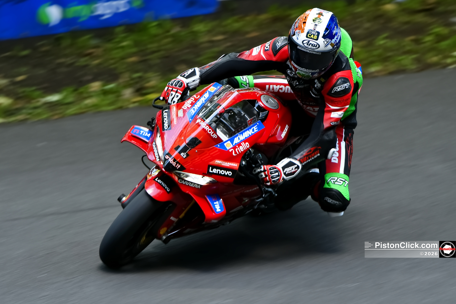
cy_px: 152
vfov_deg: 4.6
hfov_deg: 6.9
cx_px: 228
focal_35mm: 300
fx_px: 3799
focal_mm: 200
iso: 160
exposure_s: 1/80
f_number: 2.8
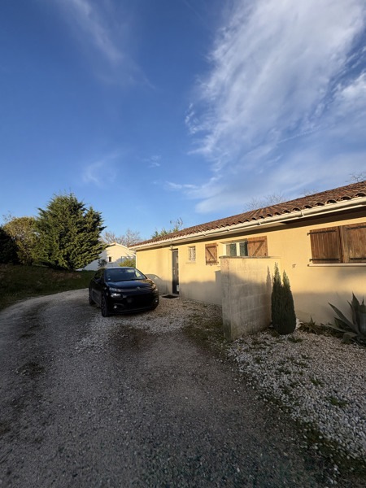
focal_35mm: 14
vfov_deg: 102.1
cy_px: 244
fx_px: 197
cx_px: 183
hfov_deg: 85.7
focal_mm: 2.22
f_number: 2.2
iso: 50
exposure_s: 1/1346
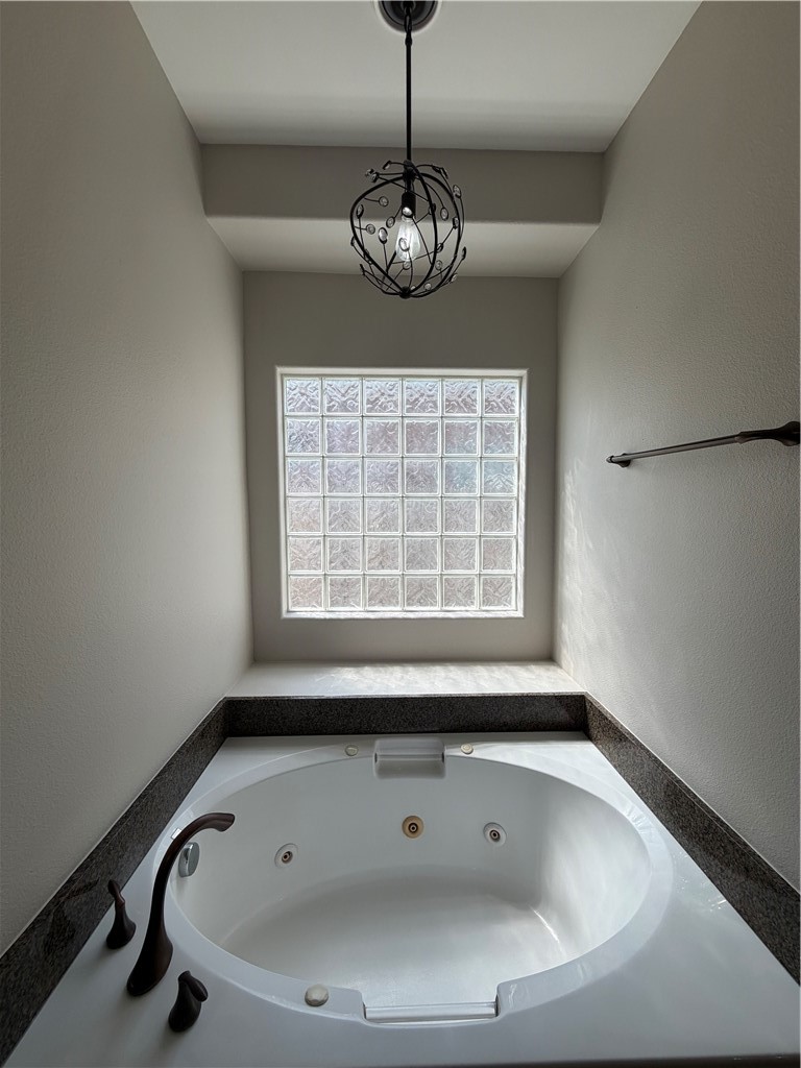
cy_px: 534
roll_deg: -0.9
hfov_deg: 85.7
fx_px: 432
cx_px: 400
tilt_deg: -4.8
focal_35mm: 14
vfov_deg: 102.1
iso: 64
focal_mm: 2.22
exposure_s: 1/472
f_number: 2.2
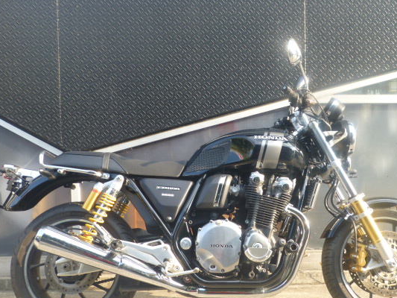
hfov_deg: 51.3
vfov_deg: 39.5
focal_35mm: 36
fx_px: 413
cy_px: 177
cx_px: 215
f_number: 3.6
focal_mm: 5.4
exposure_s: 1/100
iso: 100
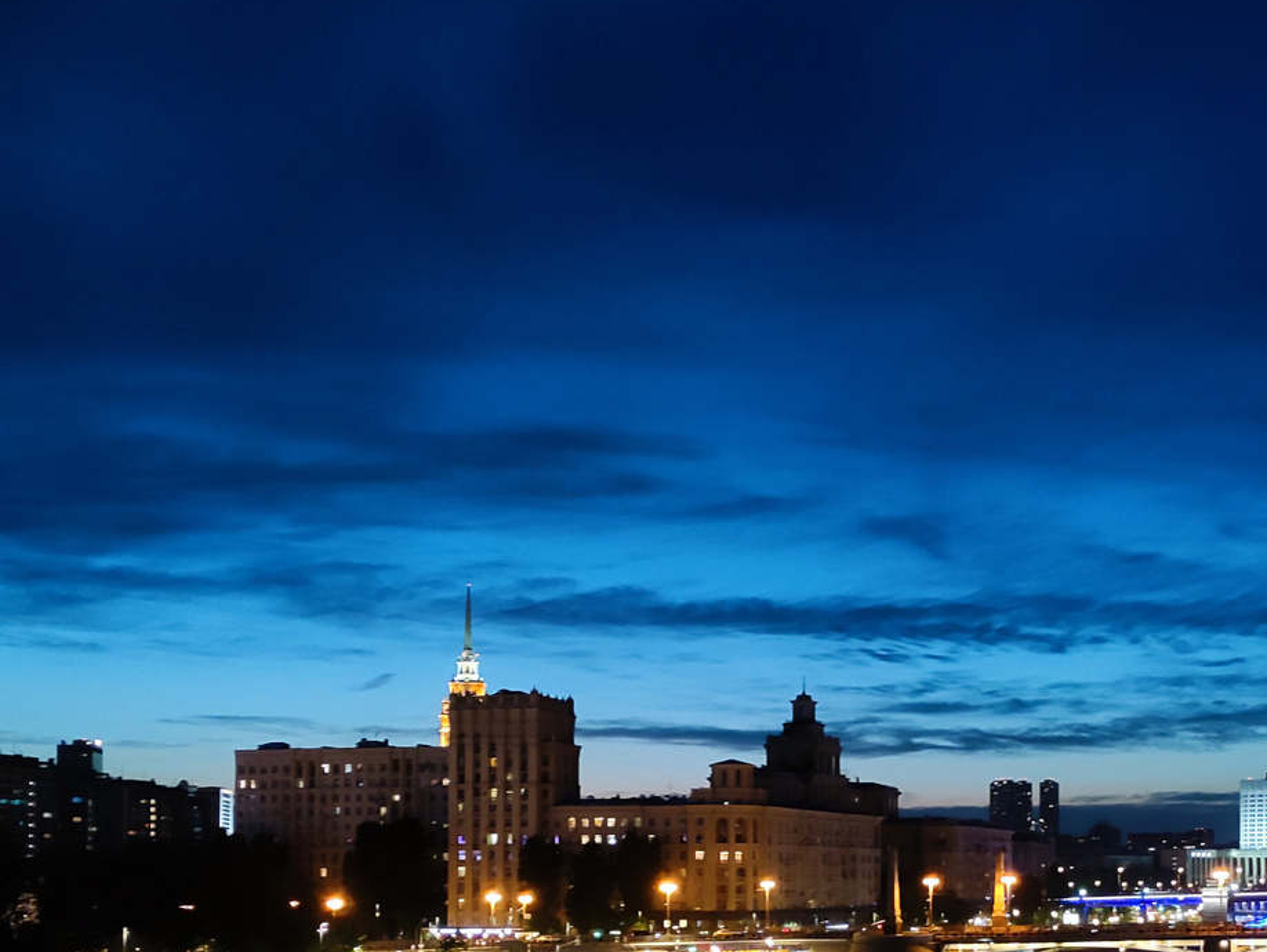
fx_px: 1795
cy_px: 860
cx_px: 812
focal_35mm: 49
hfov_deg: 38.6
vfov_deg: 28.5
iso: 914
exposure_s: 1/20
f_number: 1.89
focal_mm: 5.43
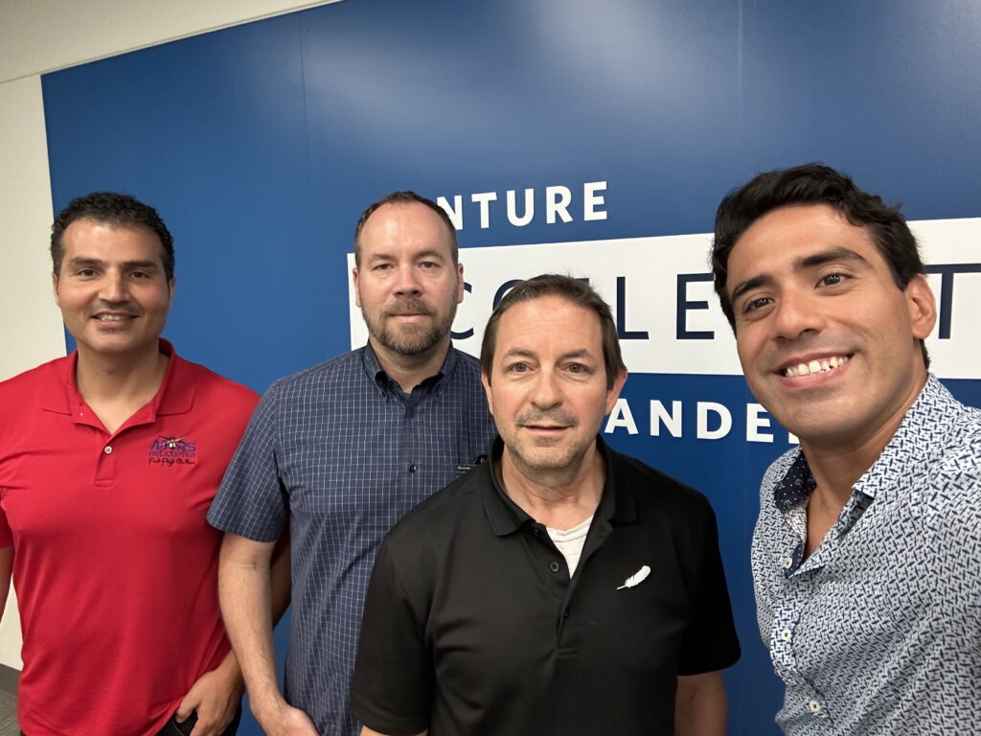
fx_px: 652
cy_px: 368
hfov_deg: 73.9
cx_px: 490
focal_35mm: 23
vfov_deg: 58.9
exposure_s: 1/60
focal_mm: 2.69
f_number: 1.9
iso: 160
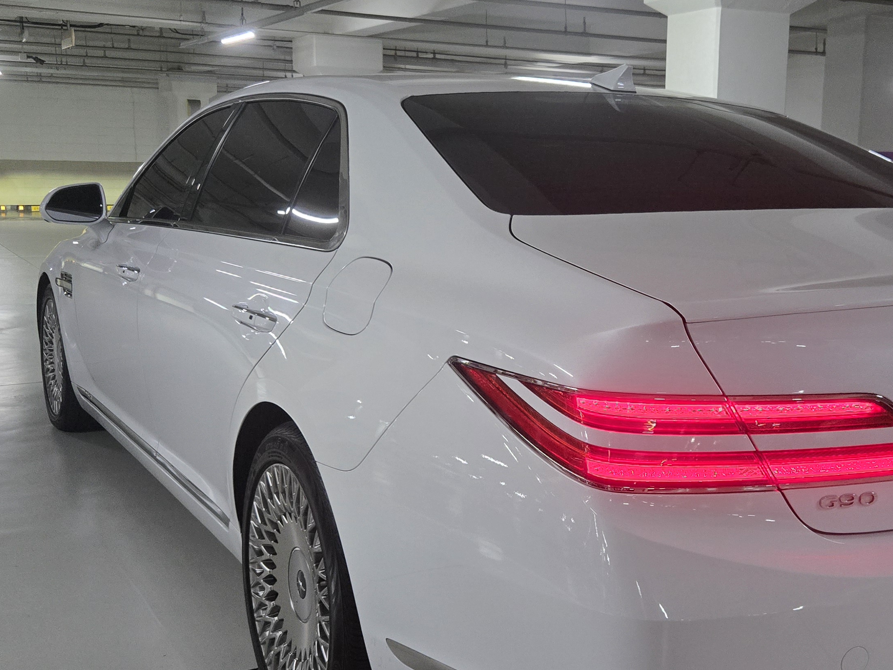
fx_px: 1084
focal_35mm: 42
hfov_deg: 44.5
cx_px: 546
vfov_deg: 34.4
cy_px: 329
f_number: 1.8
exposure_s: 1/120
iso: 800
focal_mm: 5.4
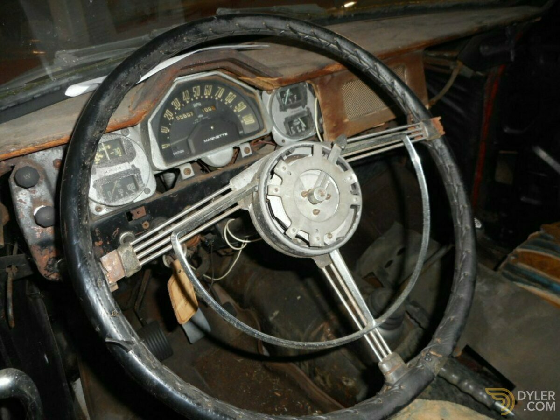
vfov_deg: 54.9
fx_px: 404
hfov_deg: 69.4
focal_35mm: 25
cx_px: 280
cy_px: 210
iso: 200
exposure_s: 1/25
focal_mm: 4.5
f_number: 3.7
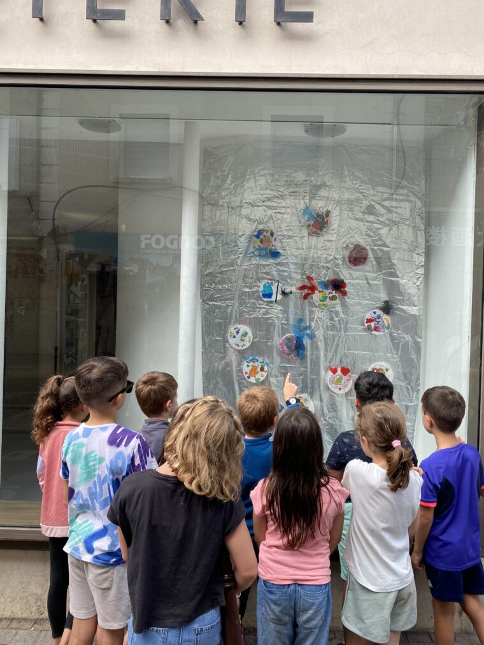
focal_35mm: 26
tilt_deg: +1.6
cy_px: 322
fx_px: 485
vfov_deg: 67.3
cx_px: 242
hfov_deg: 53.1
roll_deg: -1.8
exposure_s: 1/620
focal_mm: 4.25
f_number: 1.8
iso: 32
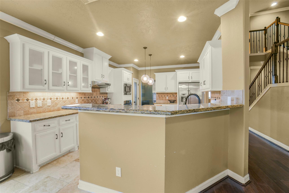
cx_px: 144
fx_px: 112
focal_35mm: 14
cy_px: 96
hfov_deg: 104.2
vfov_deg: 81.2
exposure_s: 1/4
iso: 500
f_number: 11
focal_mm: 14
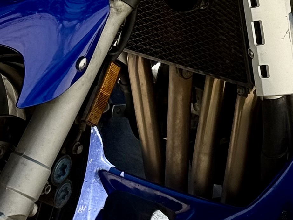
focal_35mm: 210
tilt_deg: +5.4
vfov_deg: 7.0
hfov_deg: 9.4
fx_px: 1777
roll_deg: +2.4
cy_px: -109
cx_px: 224
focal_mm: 6.76
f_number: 1.78
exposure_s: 1/1715
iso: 80
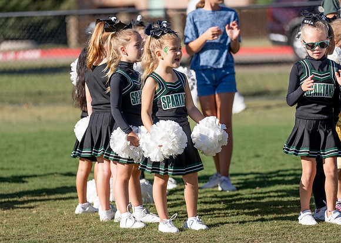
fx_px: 2115
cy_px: 124
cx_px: 181
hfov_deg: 9.2
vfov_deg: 6.6
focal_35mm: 218
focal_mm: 167
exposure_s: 1/1600
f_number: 2.8
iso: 100
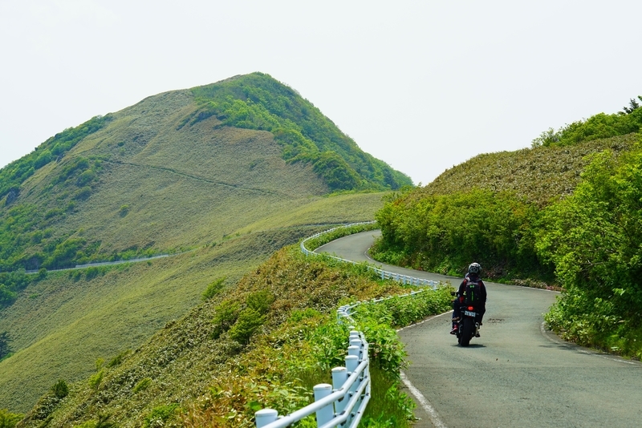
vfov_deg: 18.7
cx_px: 321
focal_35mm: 73
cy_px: 214
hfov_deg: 27.7
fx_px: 1302
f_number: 7.1
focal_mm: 73
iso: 100
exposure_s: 1/320
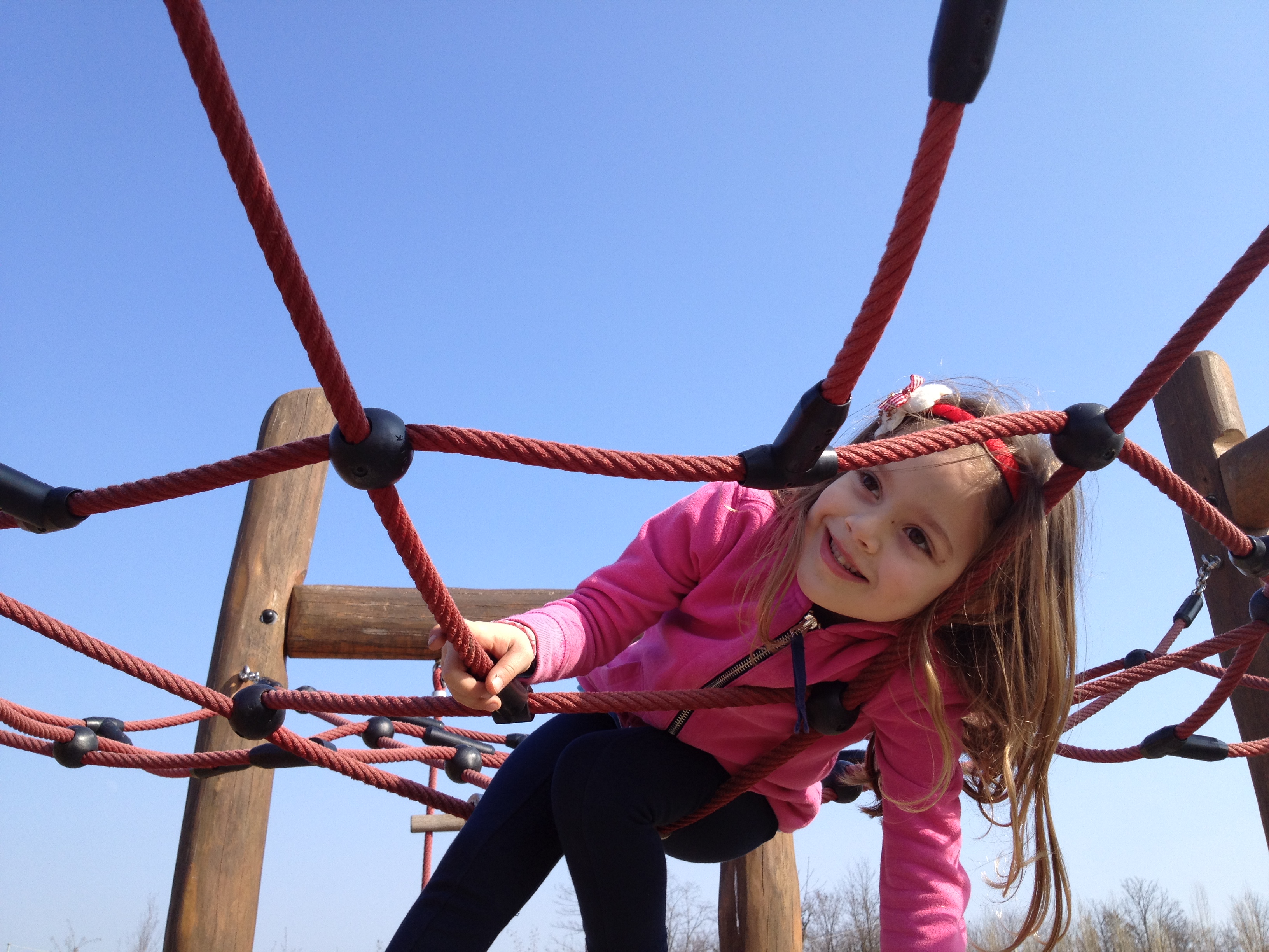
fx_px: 1283
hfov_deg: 52.6
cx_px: 634
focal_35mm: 35
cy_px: 476
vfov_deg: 40.7
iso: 64
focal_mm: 4.28
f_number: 2.4
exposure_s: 1/920
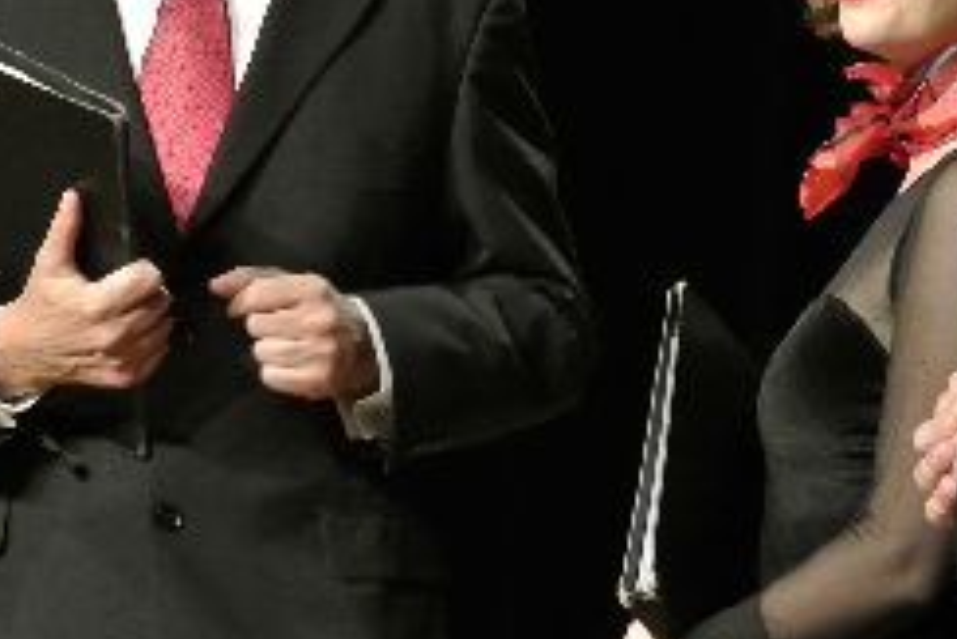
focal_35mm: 364
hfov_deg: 5.6
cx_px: 43
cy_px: -163
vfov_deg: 3.8
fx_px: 9682
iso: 1100
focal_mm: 41.2
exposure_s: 1/60
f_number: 4
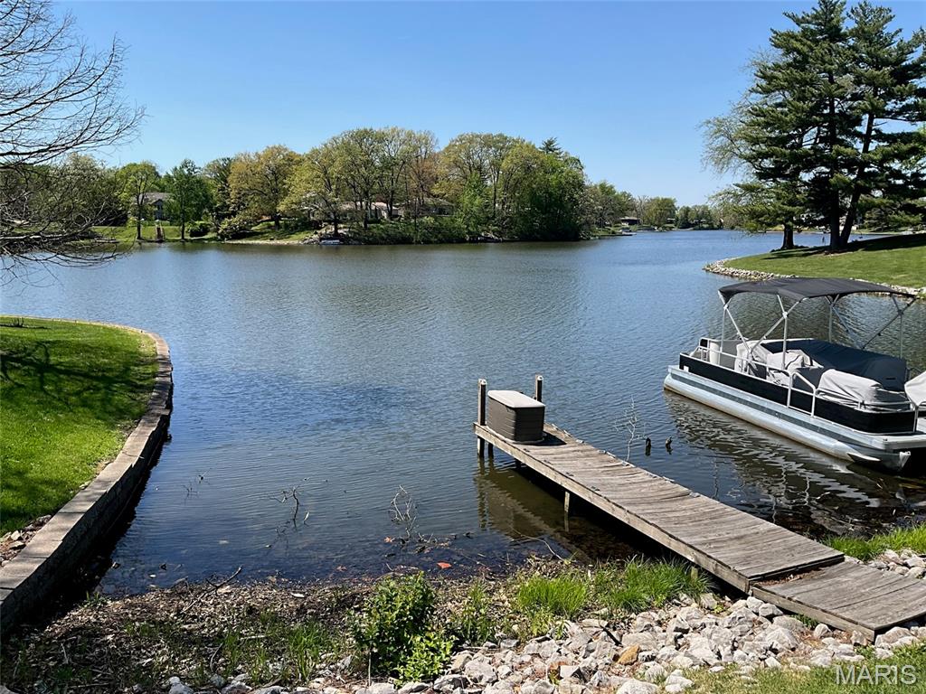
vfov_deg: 48.2
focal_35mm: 29
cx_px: 463
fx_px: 776
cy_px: 347
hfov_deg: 61.7
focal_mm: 3
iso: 25
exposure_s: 1/1626
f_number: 1.8
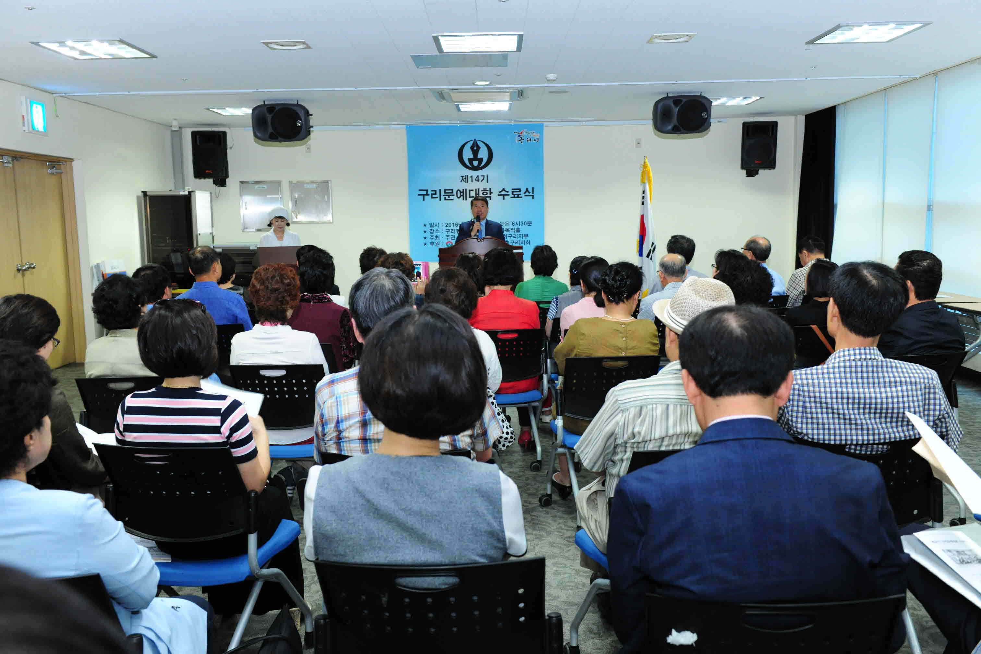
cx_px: 490
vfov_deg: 41.1
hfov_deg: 58.7
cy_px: 327
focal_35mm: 32
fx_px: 872
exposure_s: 1/60
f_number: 5.6
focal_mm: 32
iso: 1600
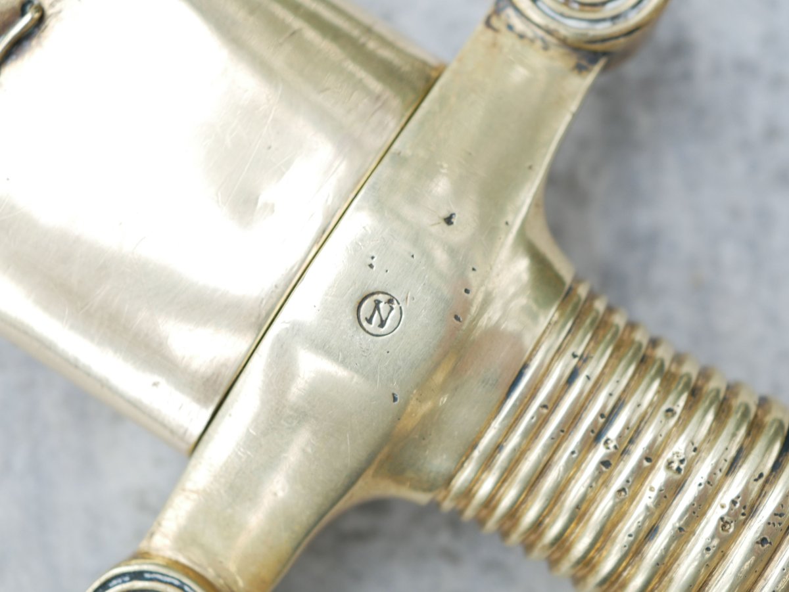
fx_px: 1368
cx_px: 394
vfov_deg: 24.4
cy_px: 296
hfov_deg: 32.2
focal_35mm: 60
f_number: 3.5
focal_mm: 30
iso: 250
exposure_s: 1/125
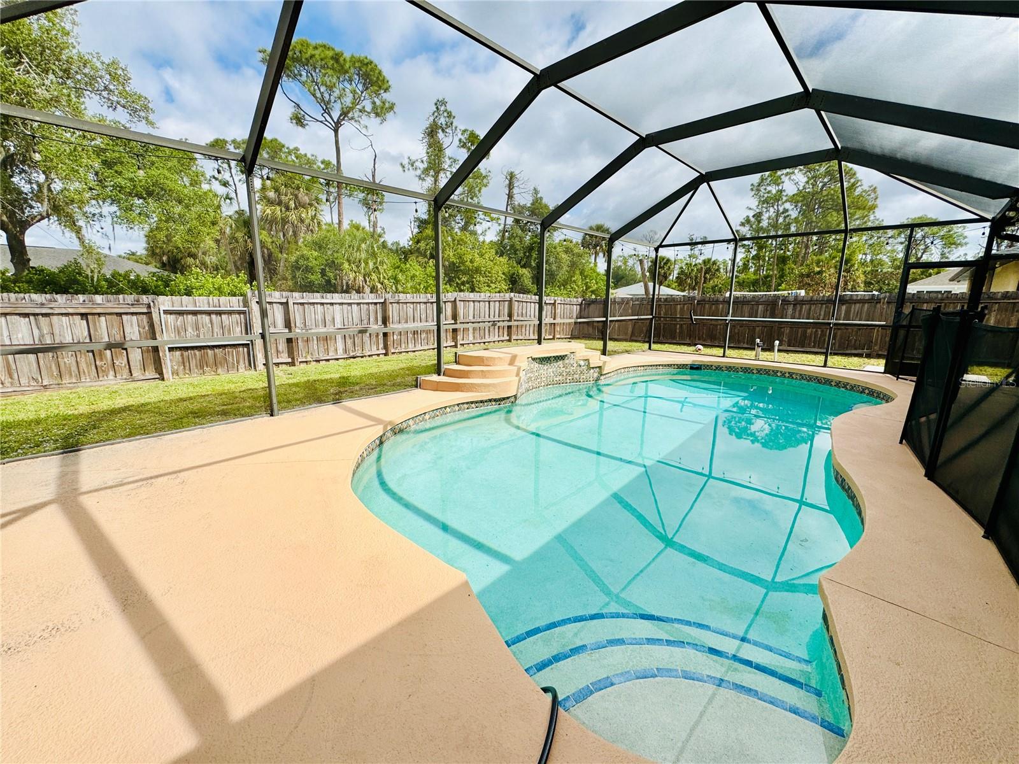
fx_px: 412
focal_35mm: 14
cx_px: 510
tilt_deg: -11.6
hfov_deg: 102.1
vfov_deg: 85.7
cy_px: 382
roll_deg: -0.6
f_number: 2.2
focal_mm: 2.22
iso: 40
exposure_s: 1/1536
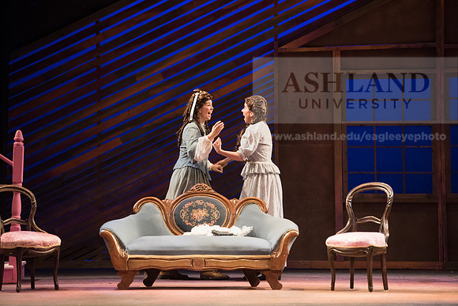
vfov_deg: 7.9
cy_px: 153
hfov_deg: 11.7
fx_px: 2227
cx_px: 229
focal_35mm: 175
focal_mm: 175
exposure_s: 1/320
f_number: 3.2
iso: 3200
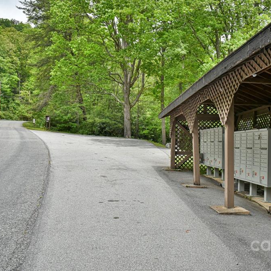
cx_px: 165
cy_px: 135
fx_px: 345
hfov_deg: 42.6
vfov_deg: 42.8
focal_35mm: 39
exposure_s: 1/500
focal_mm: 30
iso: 1600
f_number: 11
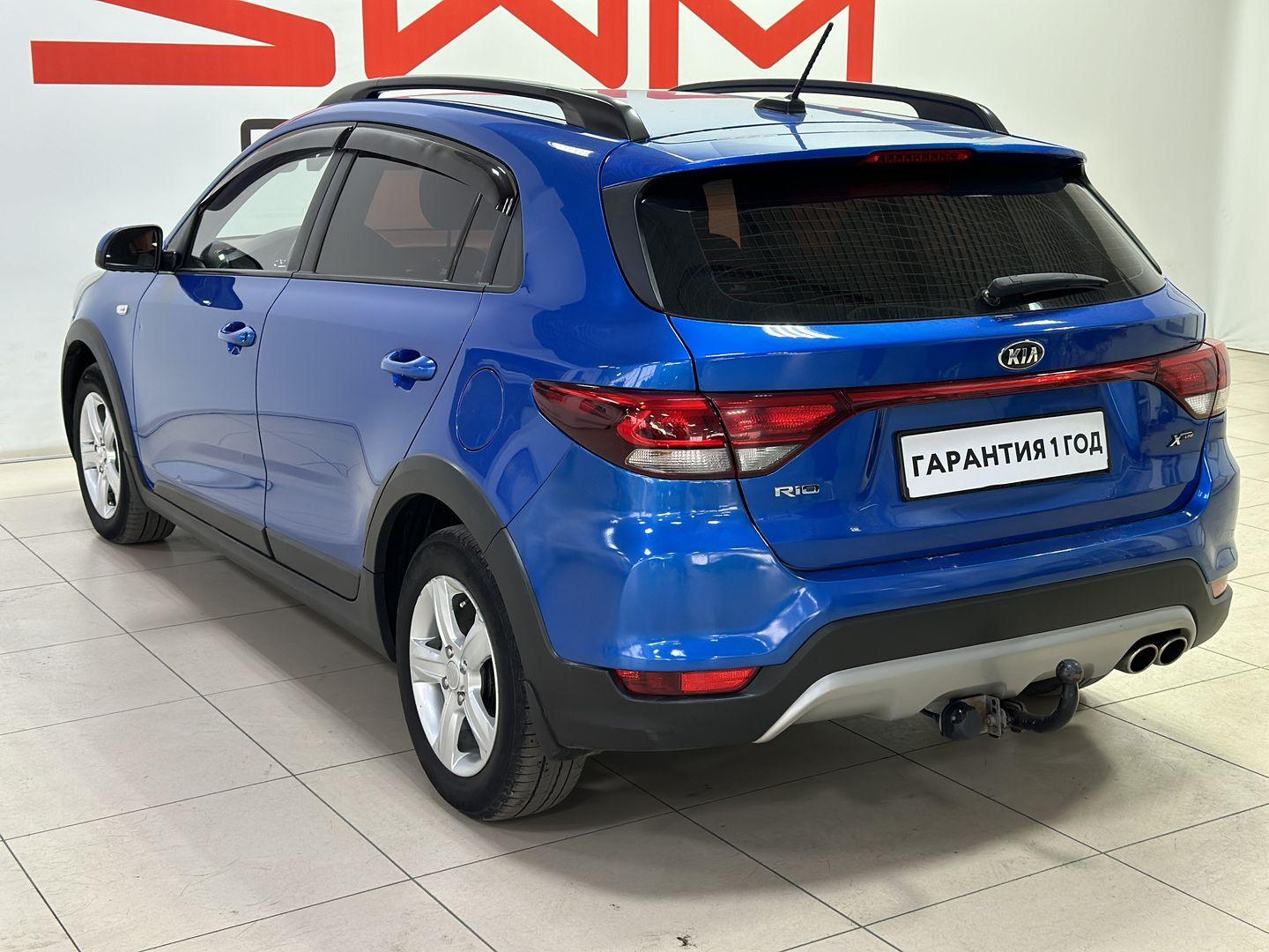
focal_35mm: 48
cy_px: 476
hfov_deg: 39.7
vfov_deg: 30.3
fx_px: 1760
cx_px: 634
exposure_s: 1/60
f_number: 1.78
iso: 160
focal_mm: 6.86
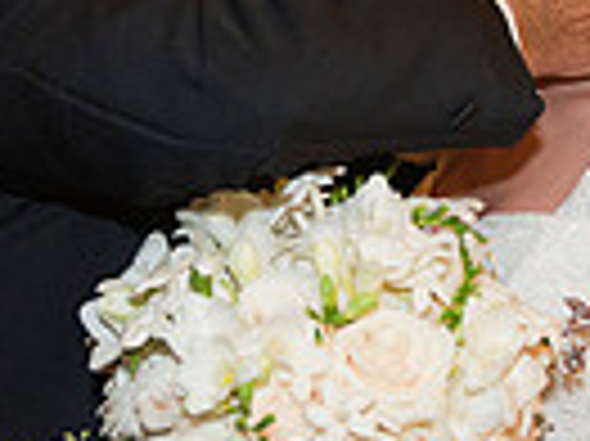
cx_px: 302
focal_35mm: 119
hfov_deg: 16.6
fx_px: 2026
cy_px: 36
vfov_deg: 12.3
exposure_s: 1/100
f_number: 3.2
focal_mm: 28
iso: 1600
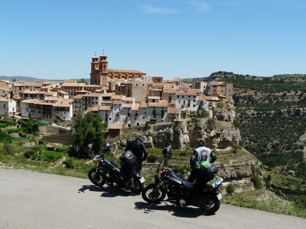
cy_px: 114
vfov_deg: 36.0
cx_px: 153
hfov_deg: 46.8
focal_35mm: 40
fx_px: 354
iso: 100
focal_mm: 6.5
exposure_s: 1/500
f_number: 5
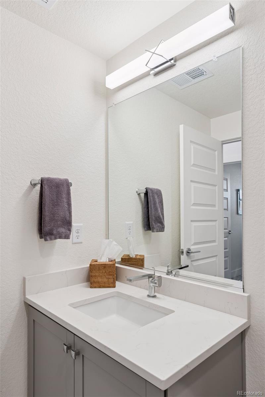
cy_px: 198
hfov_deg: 57.2
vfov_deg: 78.6
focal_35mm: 22
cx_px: 132
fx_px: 243
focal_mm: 22
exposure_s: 1/40
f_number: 9
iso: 400
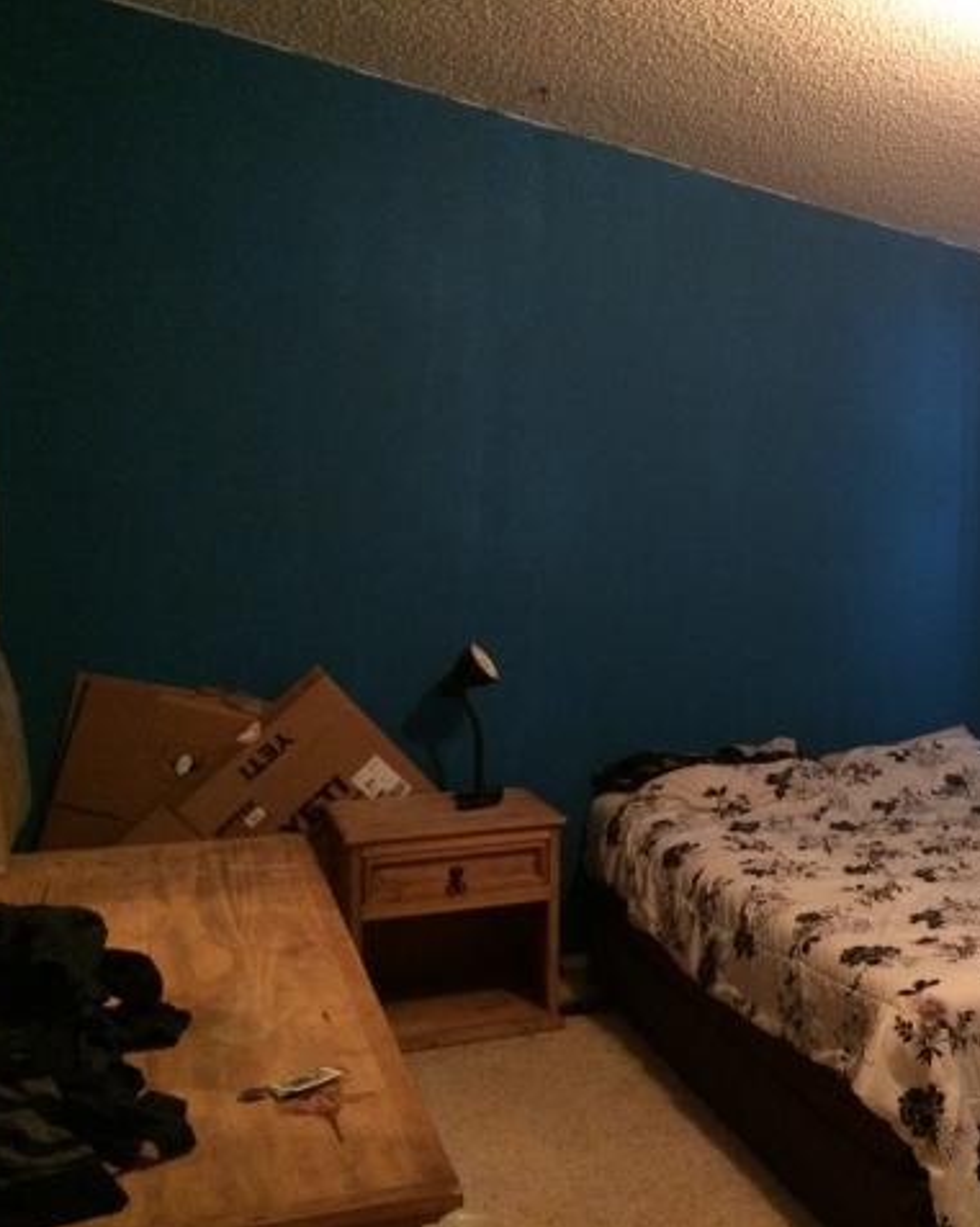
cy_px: 615
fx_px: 1379
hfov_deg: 38.0
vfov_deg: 48.0
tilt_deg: -4.7
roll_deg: +0.2
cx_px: 751
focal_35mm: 38
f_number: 2.2
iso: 500
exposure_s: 1/15
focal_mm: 4.15
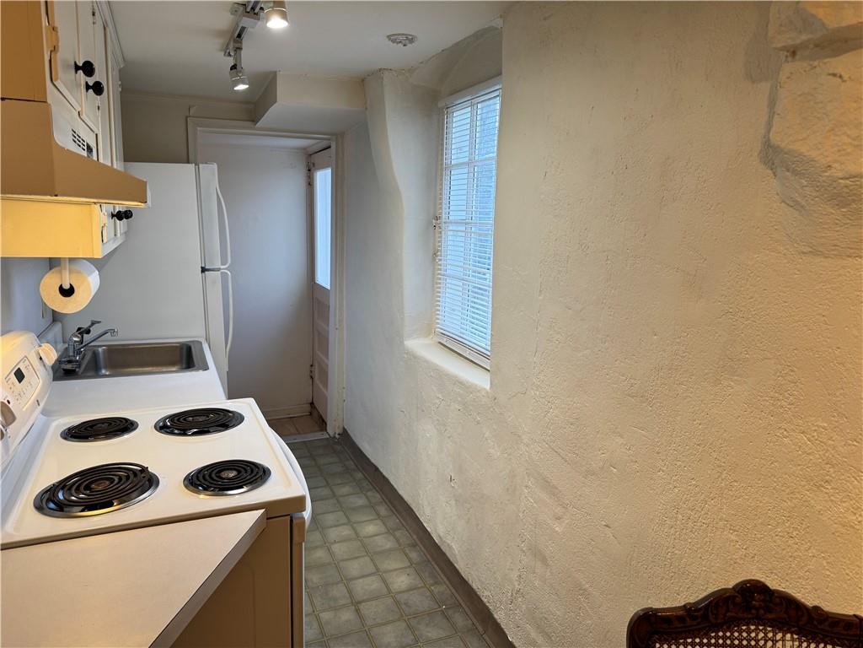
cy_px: 324
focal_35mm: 24
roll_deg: -1.3
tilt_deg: -10.7
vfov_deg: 56.8
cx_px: 432
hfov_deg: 71.6
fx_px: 598
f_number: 1.78
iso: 125
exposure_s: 1/120
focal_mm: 6.76
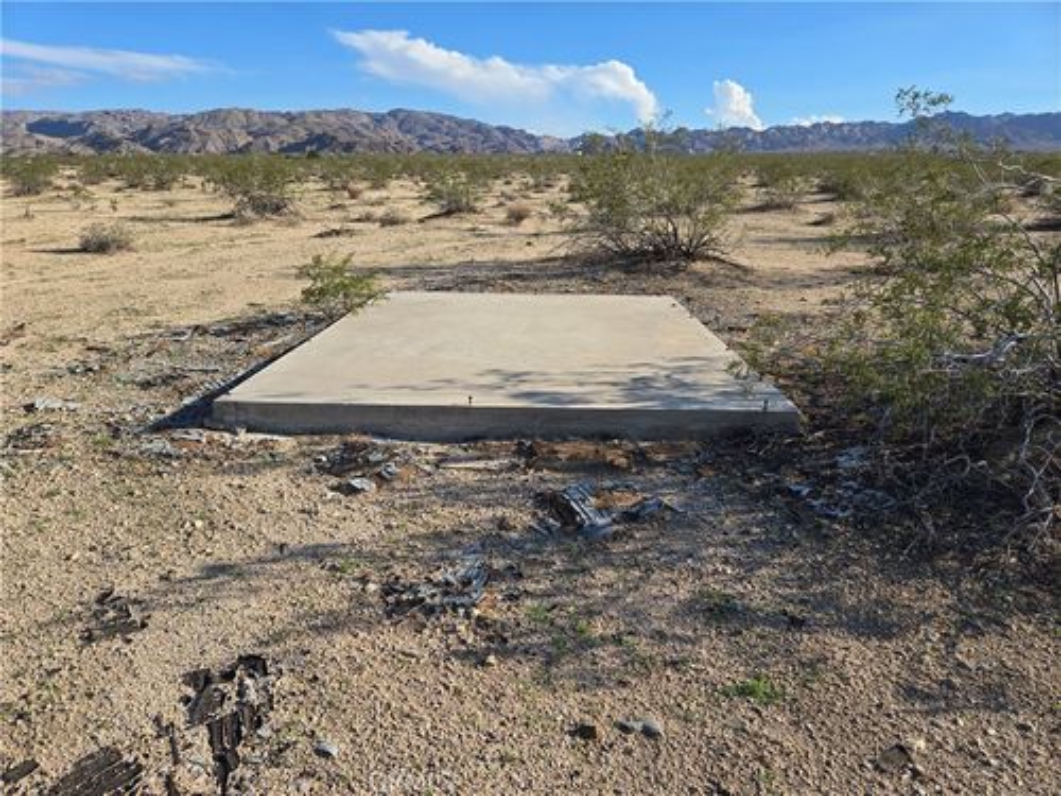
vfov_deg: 58.9
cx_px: 530
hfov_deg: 73.9
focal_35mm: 23
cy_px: 398
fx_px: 705
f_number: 1.8
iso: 25
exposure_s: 1/1563
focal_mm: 5.4
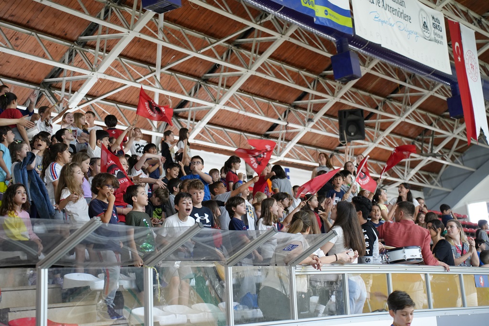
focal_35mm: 75
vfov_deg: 18.2
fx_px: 1019
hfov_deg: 27.0
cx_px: 244
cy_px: 163
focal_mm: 75
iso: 2000
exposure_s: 1/160
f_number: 4
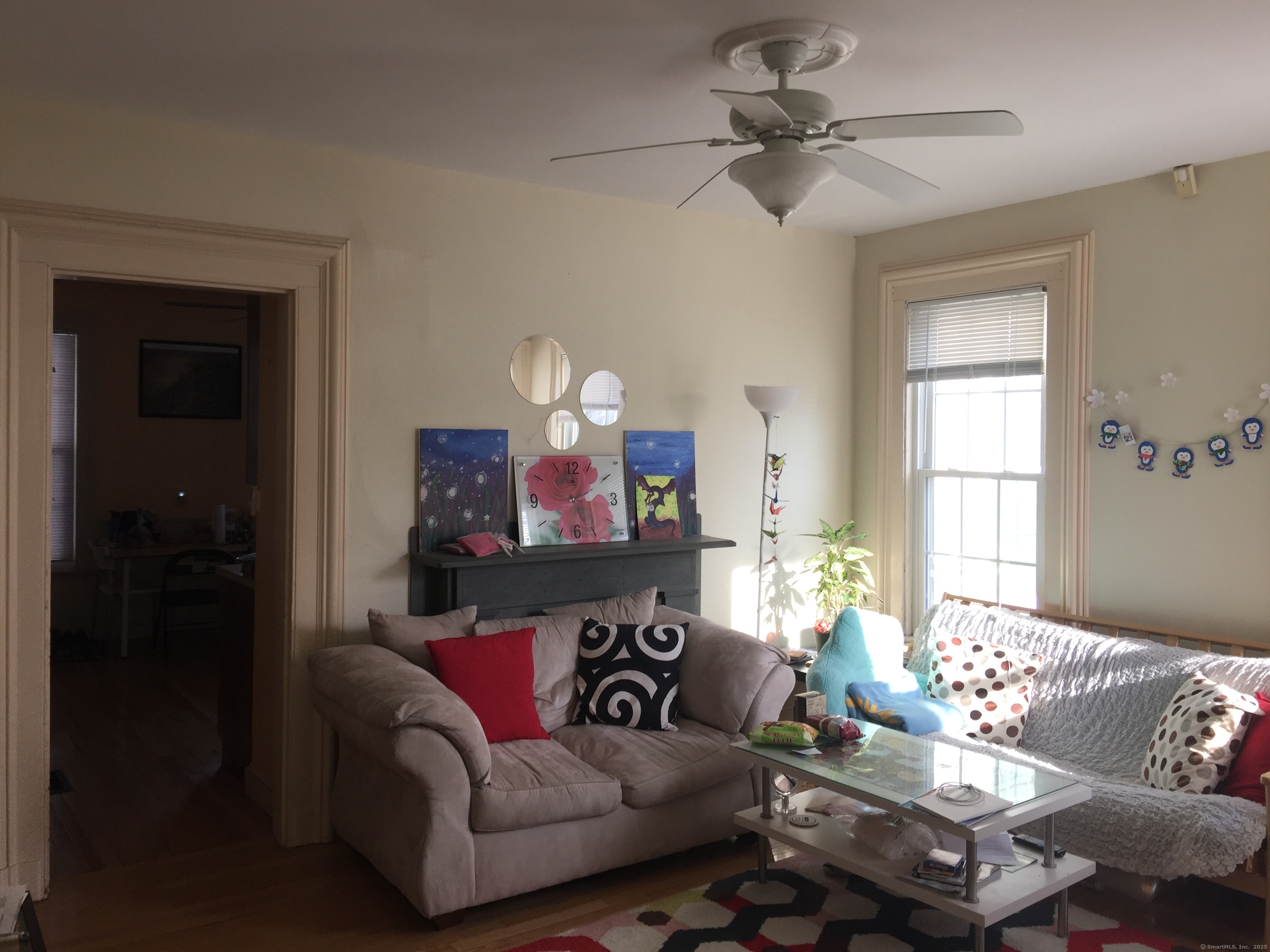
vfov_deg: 48.2
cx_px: 635
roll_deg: -0.6
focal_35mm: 29
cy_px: 476
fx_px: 1064
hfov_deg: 61.7
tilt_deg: -0.4
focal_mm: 4.15
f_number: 2.2
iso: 32
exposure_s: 1/50
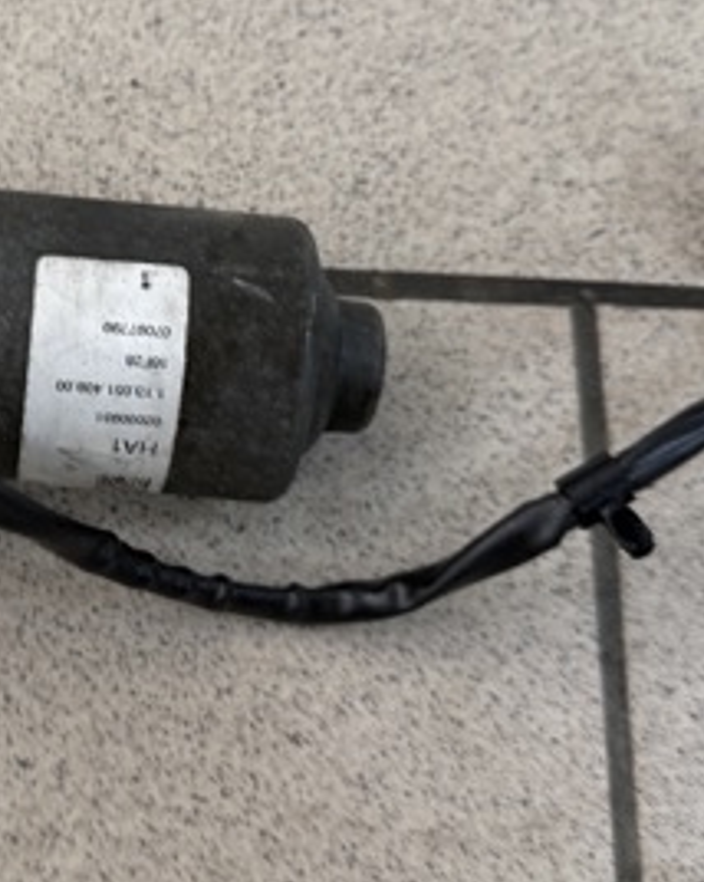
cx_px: 26
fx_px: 1460
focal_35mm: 56
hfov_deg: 25.9
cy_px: 336
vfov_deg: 33.4
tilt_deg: -68.8
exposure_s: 1/50
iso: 125
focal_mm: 6.76
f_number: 1.78
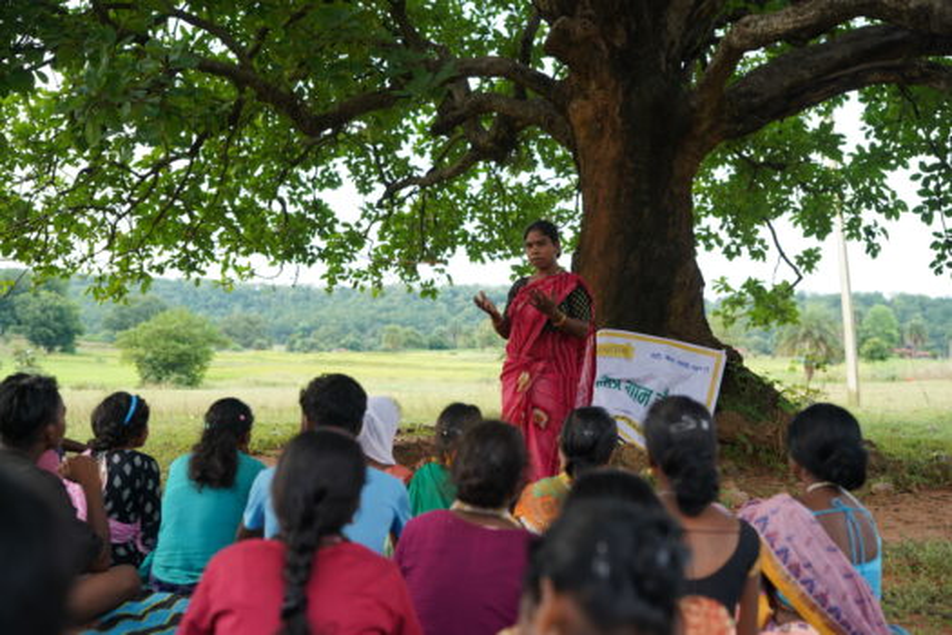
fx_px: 978
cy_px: 318
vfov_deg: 35.9
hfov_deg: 51.9
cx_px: 476
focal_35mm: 37
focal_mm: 37
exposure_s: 1/250
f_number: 2.8
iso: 250
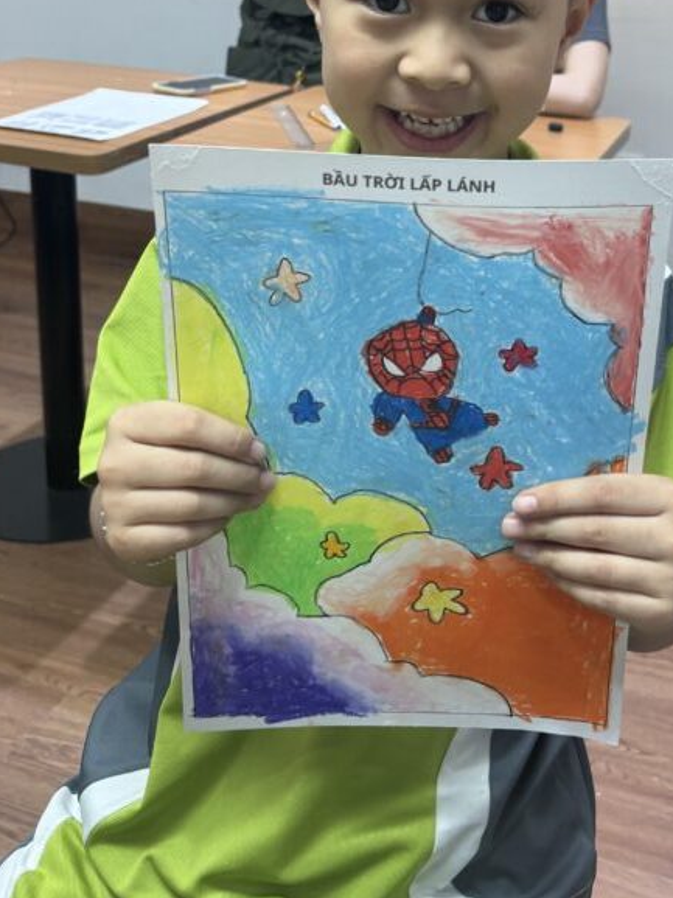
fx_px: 1167
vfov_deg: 40.4
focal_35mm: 45
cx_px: 443
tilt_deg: -11.1
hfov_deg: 31.9
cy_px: 185
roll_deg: -2.4
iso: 100
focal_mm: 5.96
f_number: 1.6
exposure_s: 1/100
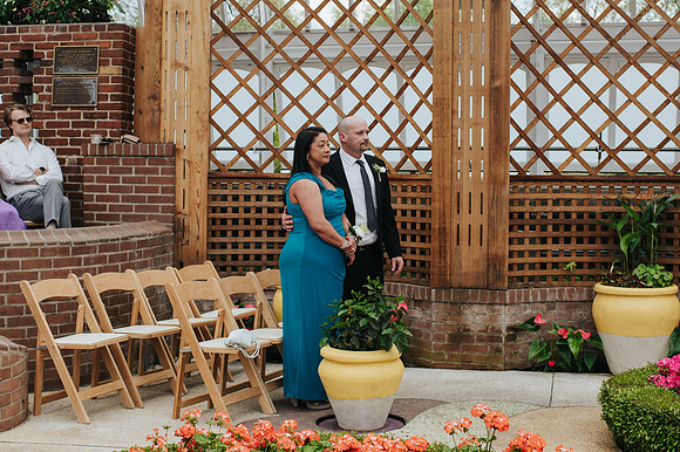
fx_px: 1006
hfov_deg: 37.3
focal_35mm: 53
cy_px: 184
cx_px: 322
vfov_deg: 25.3
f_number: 3.5
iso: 200
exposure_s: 1/800
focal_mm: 35
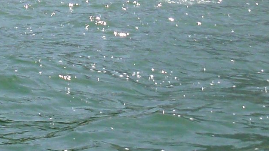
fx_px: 891
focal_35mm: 125
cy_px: -158
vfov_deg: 9.1
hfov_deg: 16.5
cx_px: -53
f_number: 10
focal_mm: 4.9
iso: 160
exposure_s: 1/250
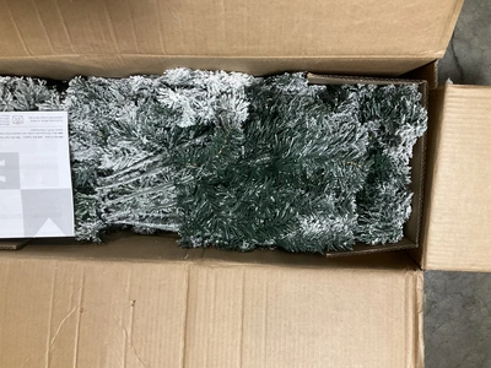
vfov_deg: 48.2
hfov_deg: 61.7
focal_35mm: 29
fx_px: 411
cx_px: 246
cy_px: 184
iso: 320
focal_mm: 3
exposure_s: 1/40
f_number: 1.8
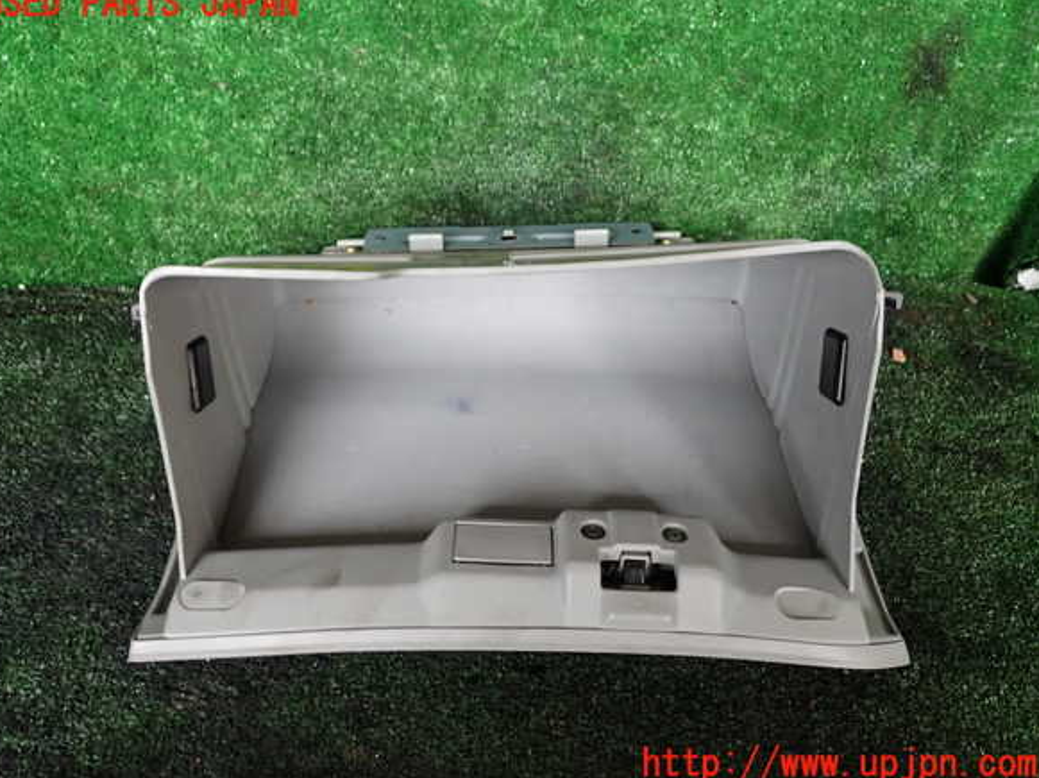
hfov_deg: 58.4
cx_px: 510
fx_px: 930
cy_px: 385
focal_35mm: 31
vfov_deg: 45.4
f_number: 2.3
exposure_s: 1/30
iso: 320
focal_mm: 5.4
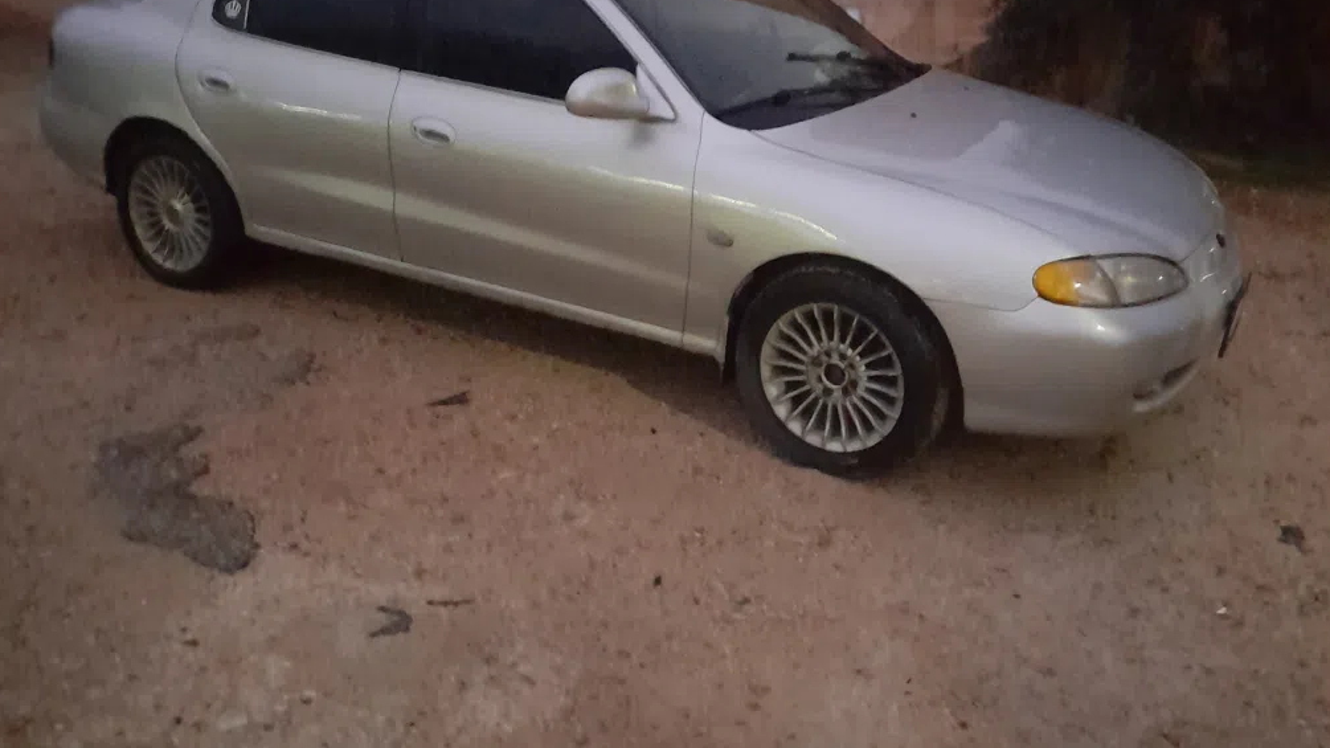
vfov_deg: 31.6
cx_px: 671
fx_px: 1305
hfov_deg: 54.0
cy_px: 216
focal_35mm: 37
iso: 2000
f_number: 2
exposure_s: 1/10
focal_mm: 4.6
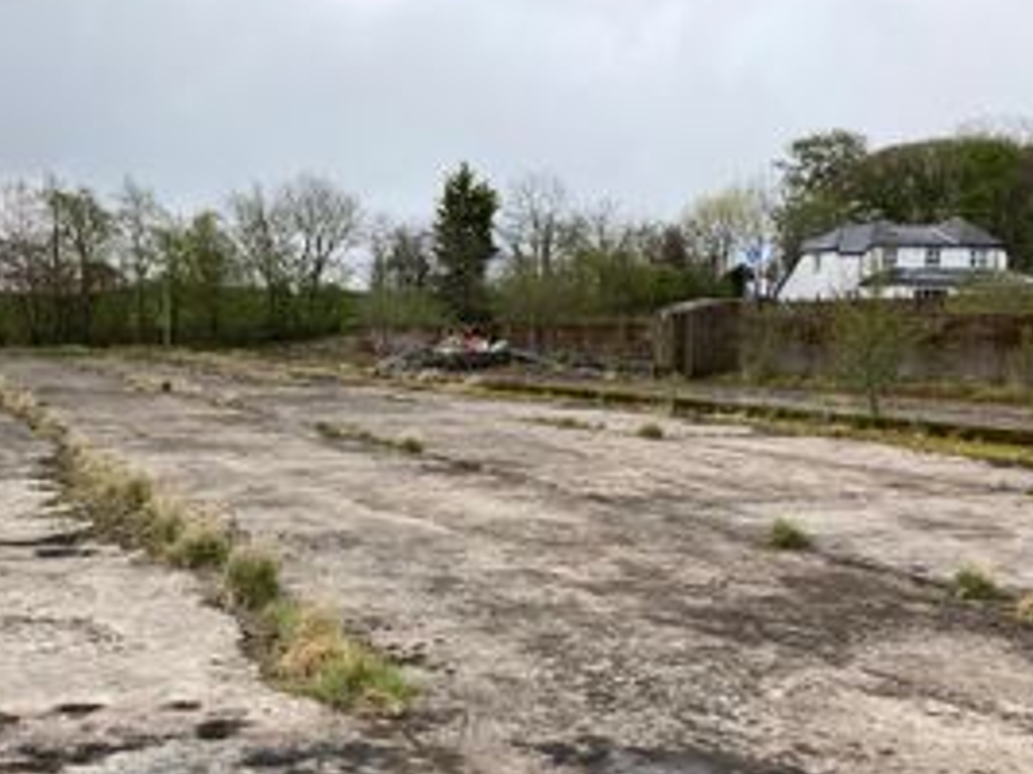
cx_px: 310
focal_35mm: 42
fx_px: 1253
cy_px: 522
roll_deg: +0.3
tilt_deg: -9.9
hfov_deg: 43.9
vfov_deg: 34.0
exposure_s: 1/631
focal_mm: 3.99
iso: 20
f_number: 1.8
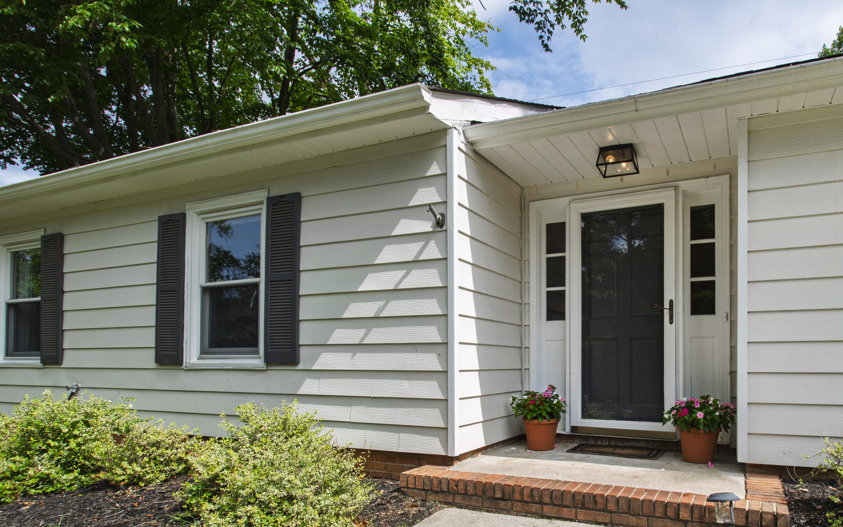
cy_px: 353
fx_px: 482
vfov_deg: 56.0
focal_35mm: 21
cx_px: 541
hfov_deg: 80.3
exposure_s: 1/200
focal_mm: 10
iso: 100
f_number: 8
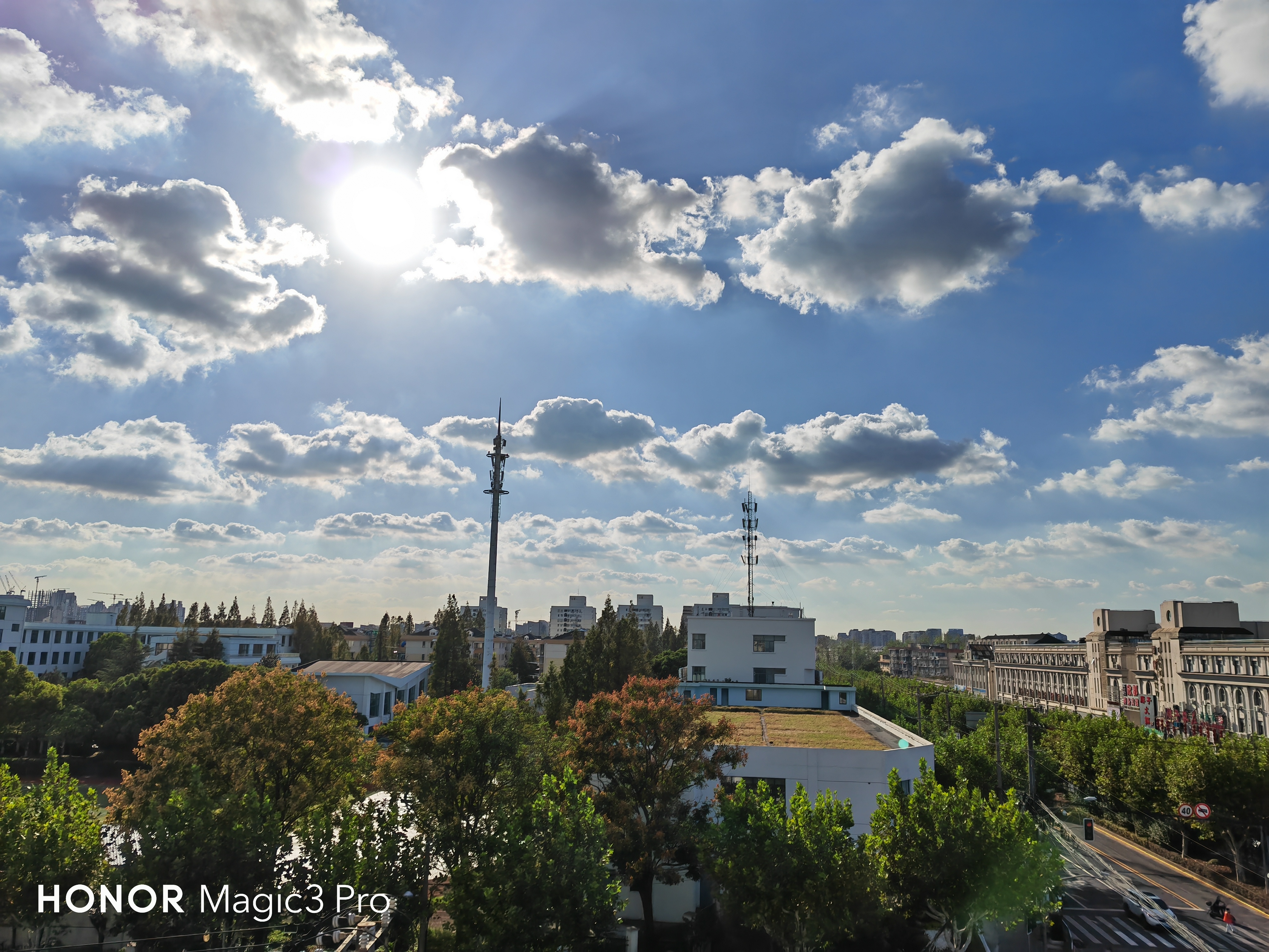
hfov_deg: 65.3
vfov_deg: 51.4
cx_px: 634
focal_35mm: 27
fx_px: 990
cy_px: 476
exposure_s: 1/12706
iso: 100
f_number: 1.9
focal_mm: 5.52
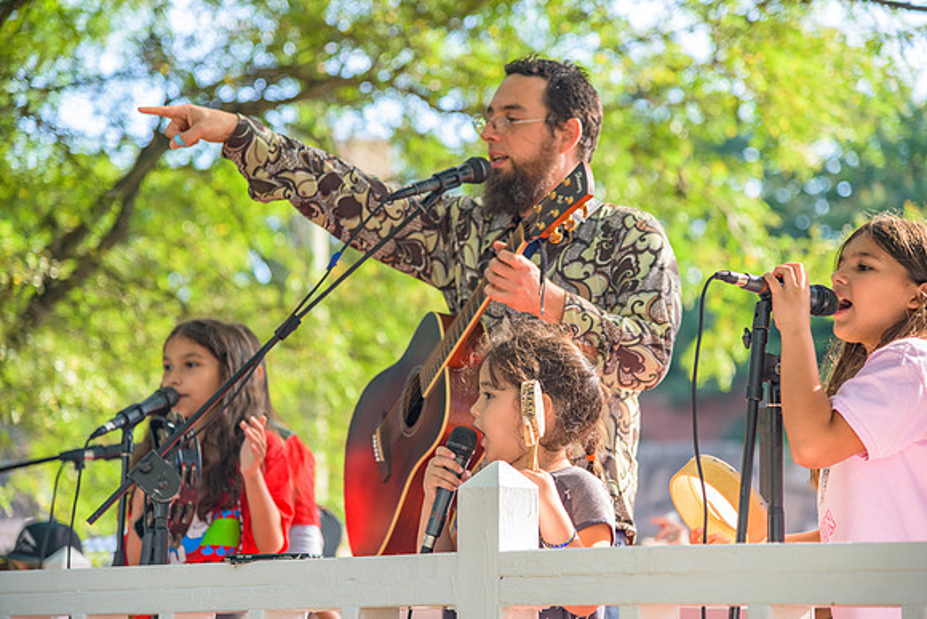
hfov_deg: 18.6
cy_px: 310
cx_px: 464
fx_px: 2833
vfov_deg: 12.5
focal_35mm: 110
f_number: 4
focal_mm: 110
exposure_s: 1/125
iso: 320
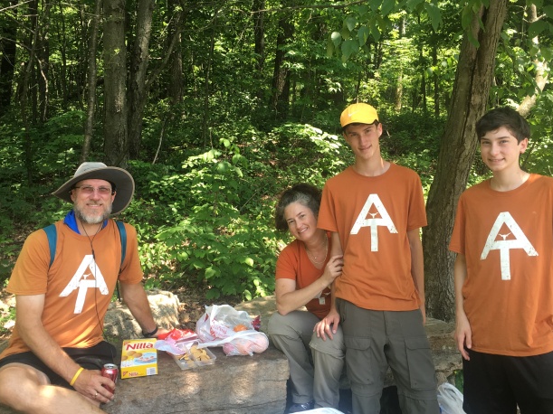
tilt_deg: -1.7
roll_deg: +0.6
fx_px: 607
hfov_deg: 49.0
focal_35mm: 38
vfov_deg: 37.7
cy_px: 193
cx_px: 281
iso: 25
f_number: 2.2
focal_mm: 4.15
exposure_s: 1/120
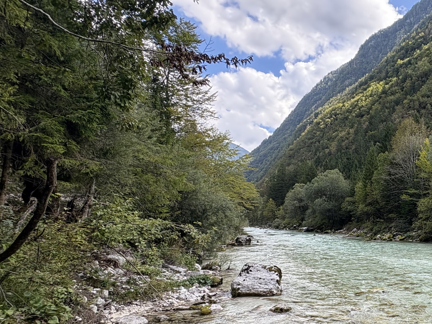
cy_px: 197
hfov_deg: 54.7
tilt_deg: +5.3
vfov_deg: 50.9
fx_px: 337
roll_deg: +0.3
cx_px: 406
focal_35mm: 27
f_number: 2.2
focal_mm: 2.22
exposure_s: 1/399
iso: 64
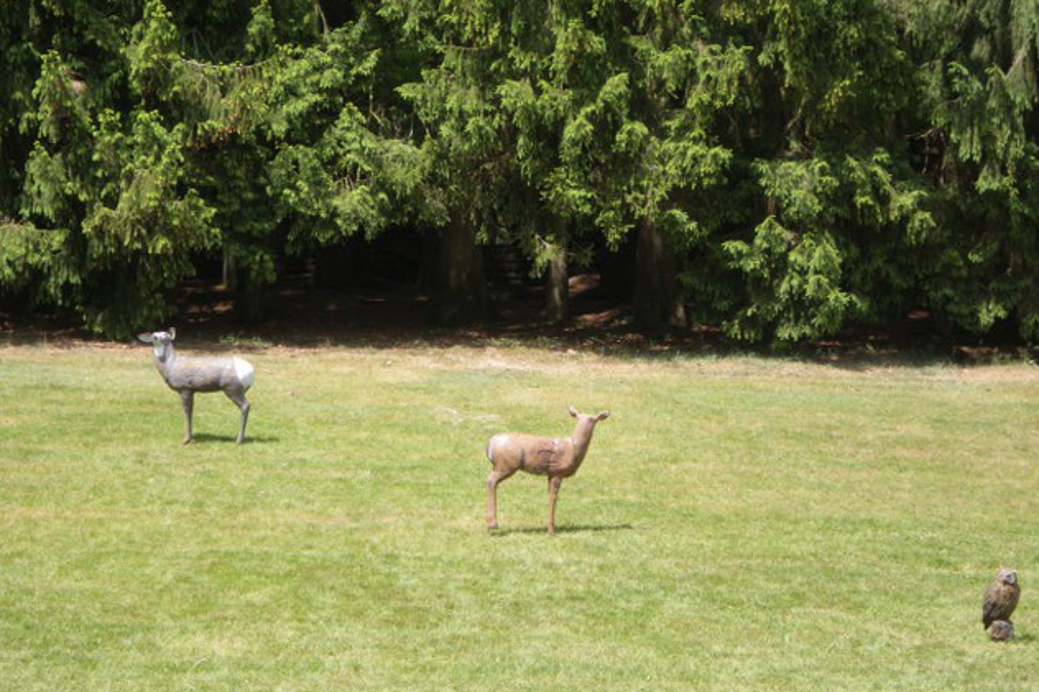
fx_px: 2856
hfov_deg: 20.6
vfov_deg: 13.8
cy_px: 375
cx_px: 524
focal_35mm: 99
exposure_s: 1/160
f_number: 5
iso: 64
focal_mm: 16.7
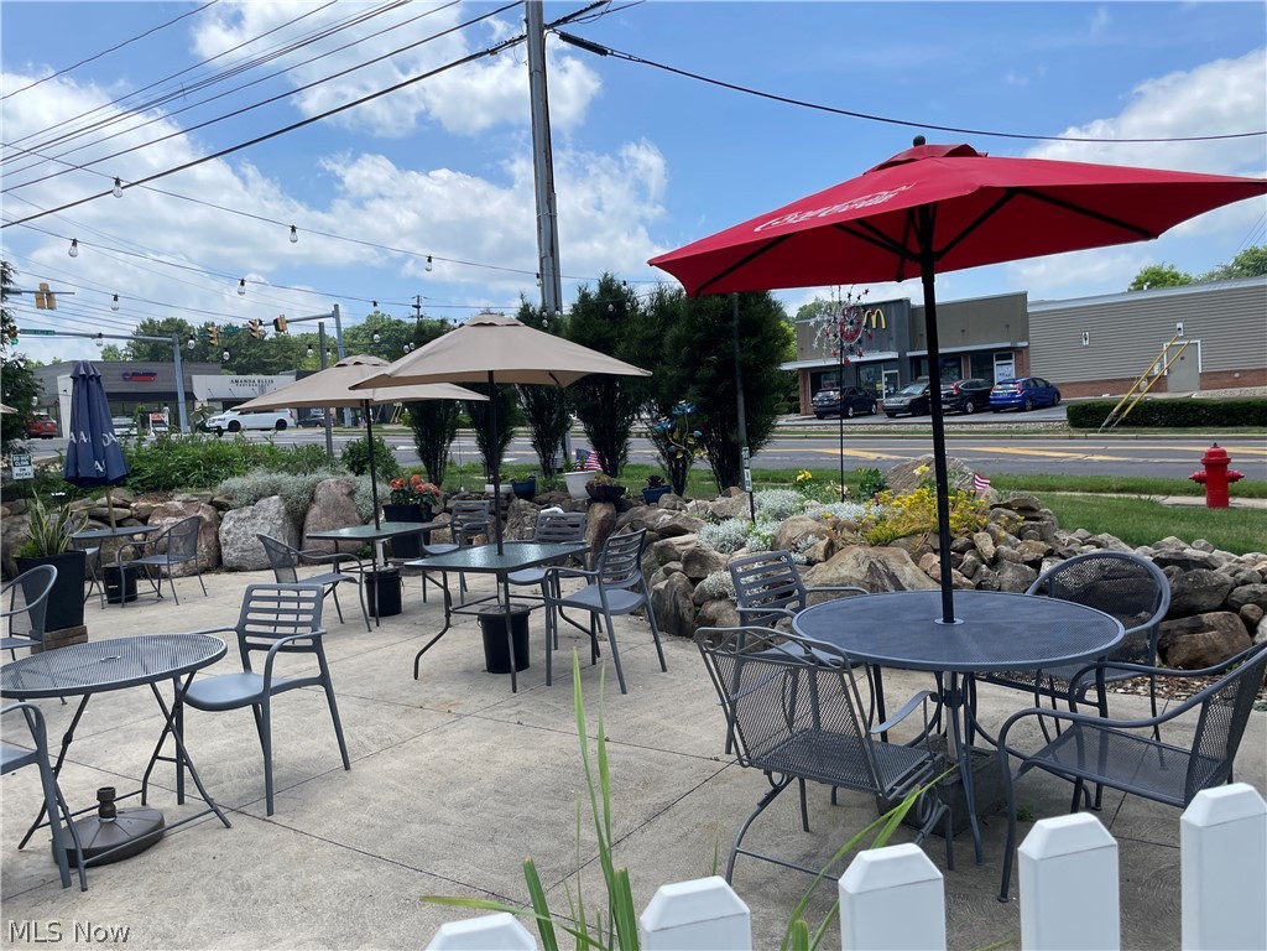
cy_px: 476
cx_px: 634
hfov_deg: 67.3
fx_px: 952
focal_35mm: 26
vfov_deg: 53.1
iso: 32
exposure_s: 1/2882
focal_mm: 4.2
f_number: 1.6
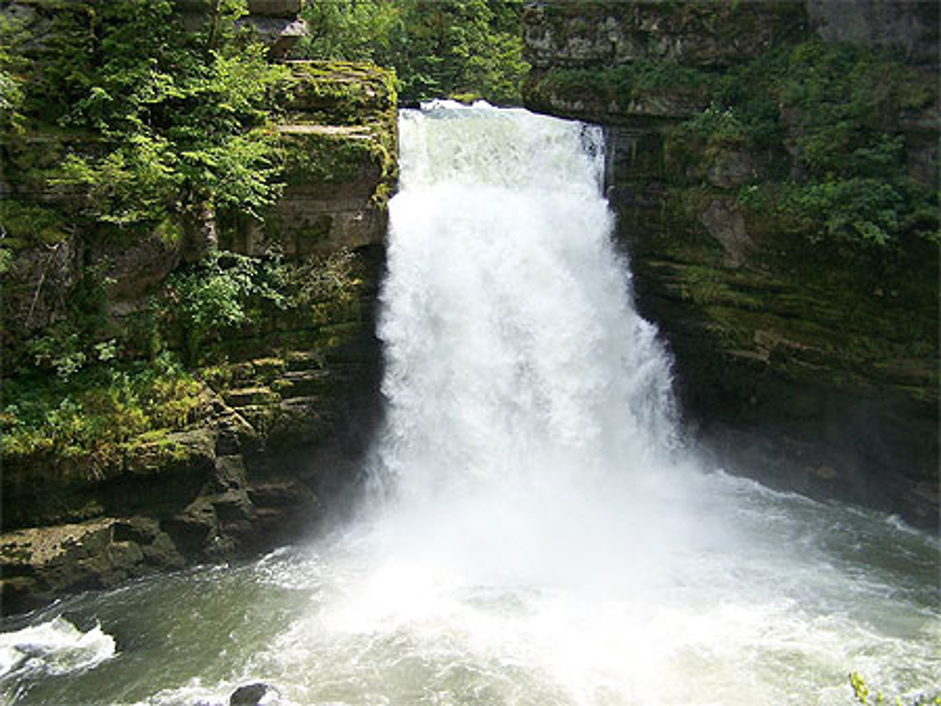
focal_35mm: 38
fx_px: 1034
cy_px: 353
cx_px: 470
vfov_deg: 37.8
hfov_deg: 49.0
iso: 80
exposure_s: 1/800
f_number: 2.8
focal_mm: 6.3
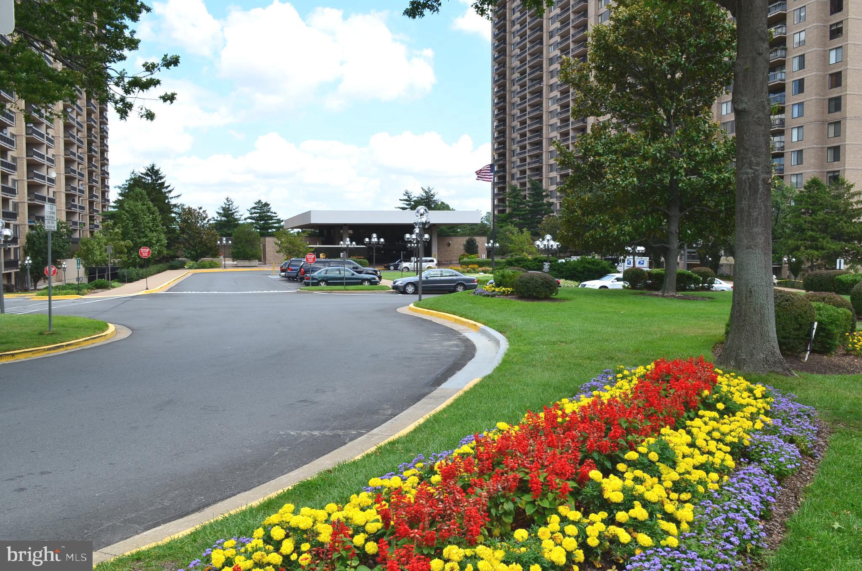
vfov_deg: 39.8
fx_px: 788
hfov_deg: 57.3
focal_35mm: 33
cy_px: 286
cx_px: 431
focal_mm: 22
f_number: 11
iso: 180
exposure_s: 1/125
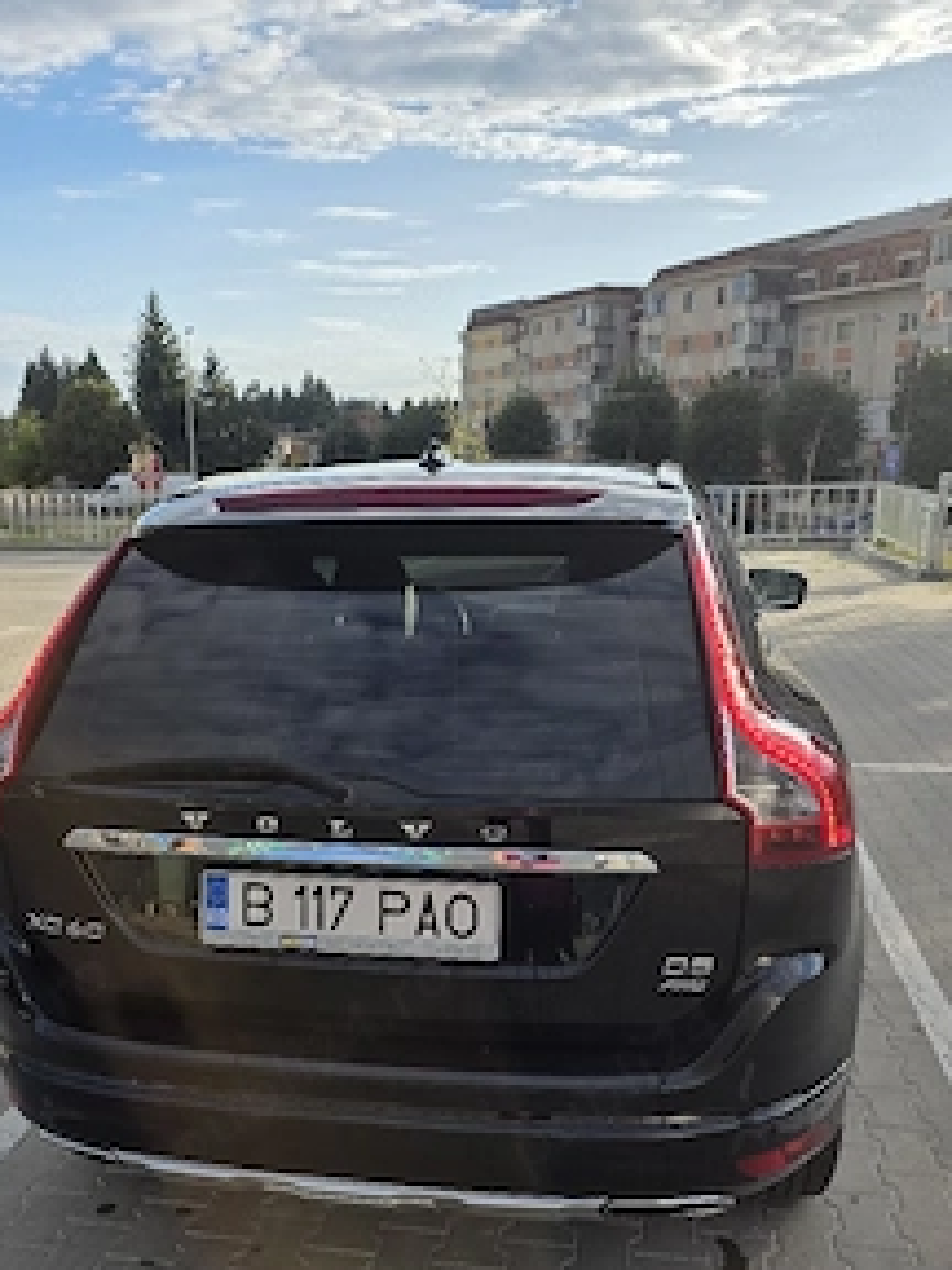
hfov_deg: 44.0
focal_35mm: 32
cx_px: 397
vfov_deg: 56.3
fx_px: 1173
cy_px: 772
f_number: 1.7
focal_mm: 6.3
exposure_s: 1/3333
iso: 80
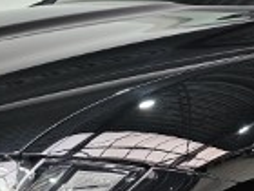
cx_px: 180
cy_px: 242
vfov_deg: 13.6
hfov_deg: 18.6
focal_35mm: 105
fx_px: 770
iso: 200
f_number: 1.7
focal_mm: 6.3
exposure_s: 1/180
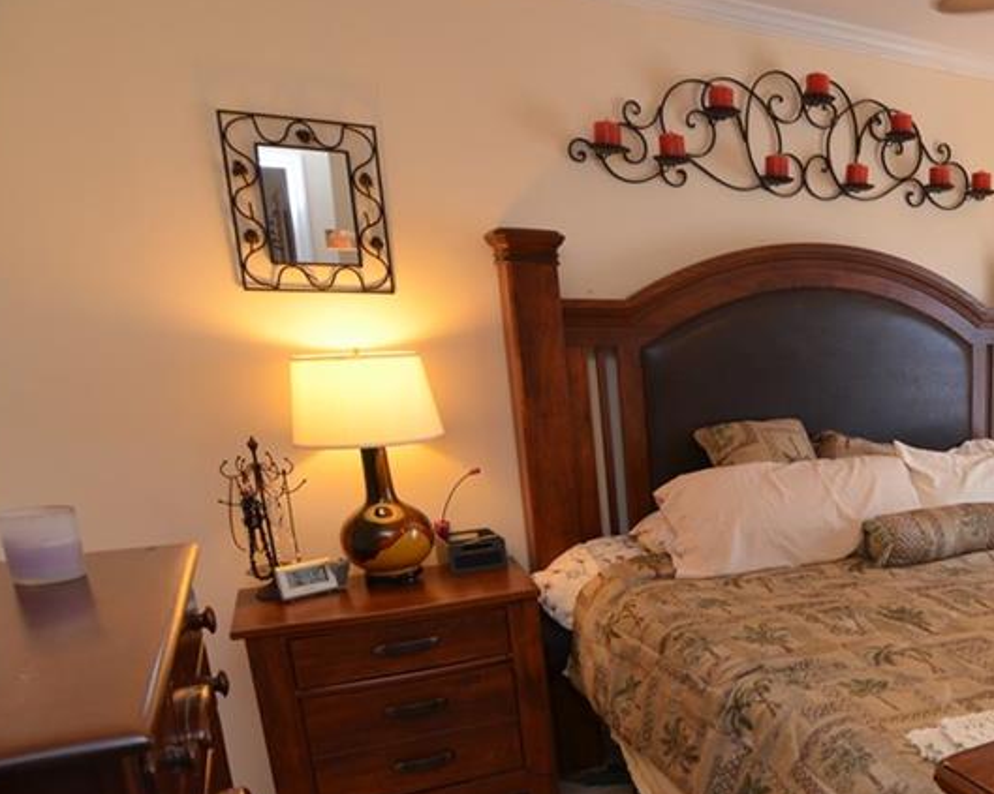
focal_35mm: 30
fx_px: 880
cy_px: 553
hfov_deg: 50.4
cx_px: 941
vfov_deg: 47.5
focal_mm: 11
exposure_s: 1/60
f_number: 4
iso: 360
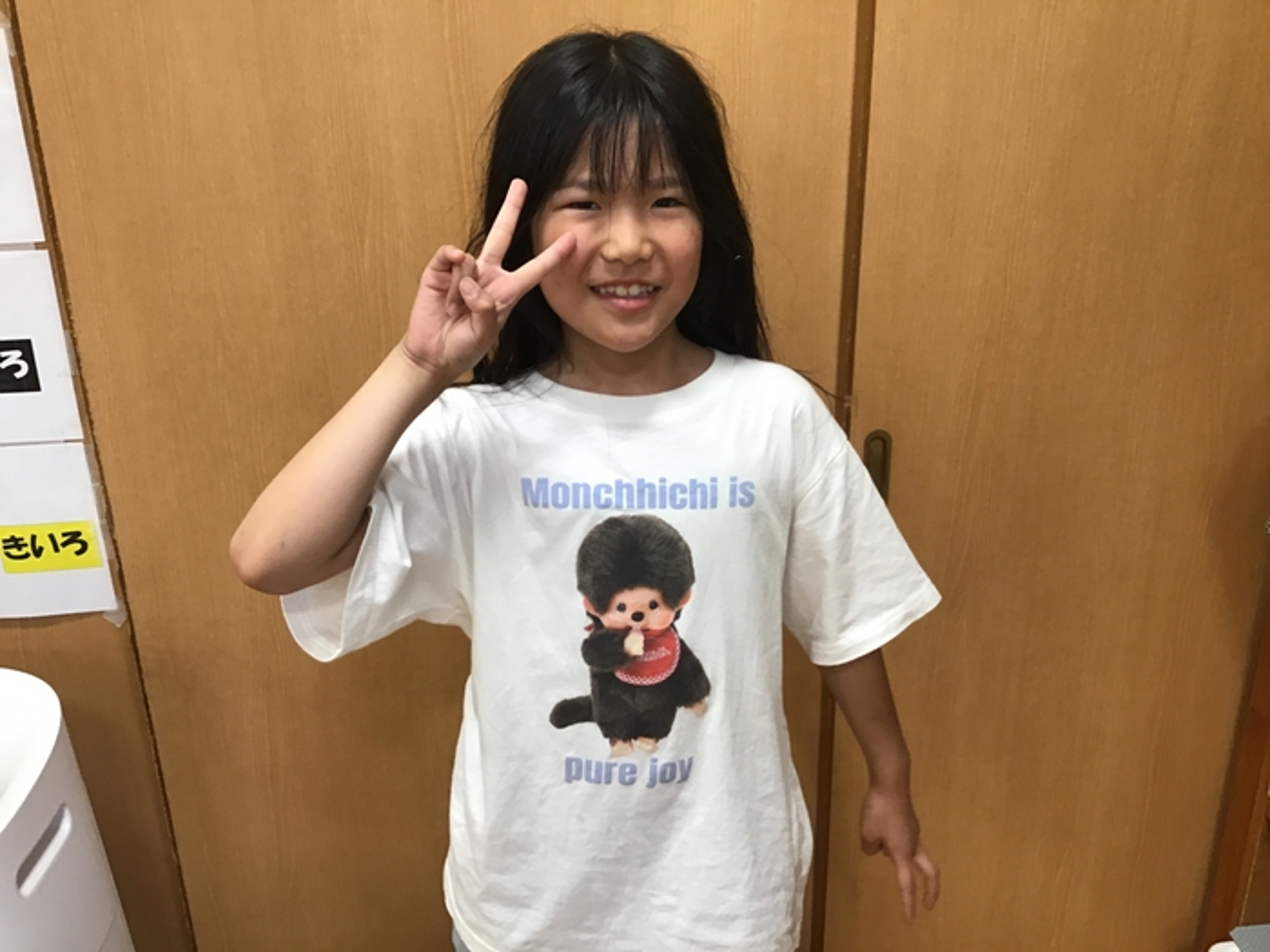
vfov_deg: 45.4
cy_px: 476
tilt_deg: -22.4
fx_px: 1137
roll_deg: +1.1
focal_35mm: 31
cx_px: 635
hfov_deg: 58.4
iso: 50
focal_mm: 3.3
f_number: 2.4
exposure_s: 1/30
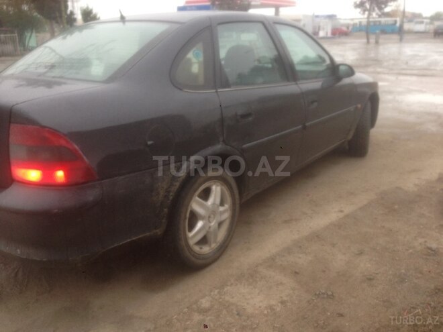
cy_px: 166
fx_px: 422
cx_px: 222
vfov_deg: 42.9
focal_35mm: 33
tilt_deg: -16.1
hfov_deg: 55.4
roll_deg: -0.2
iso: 64
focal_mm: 4.12
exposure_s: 1/40
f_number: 2.4
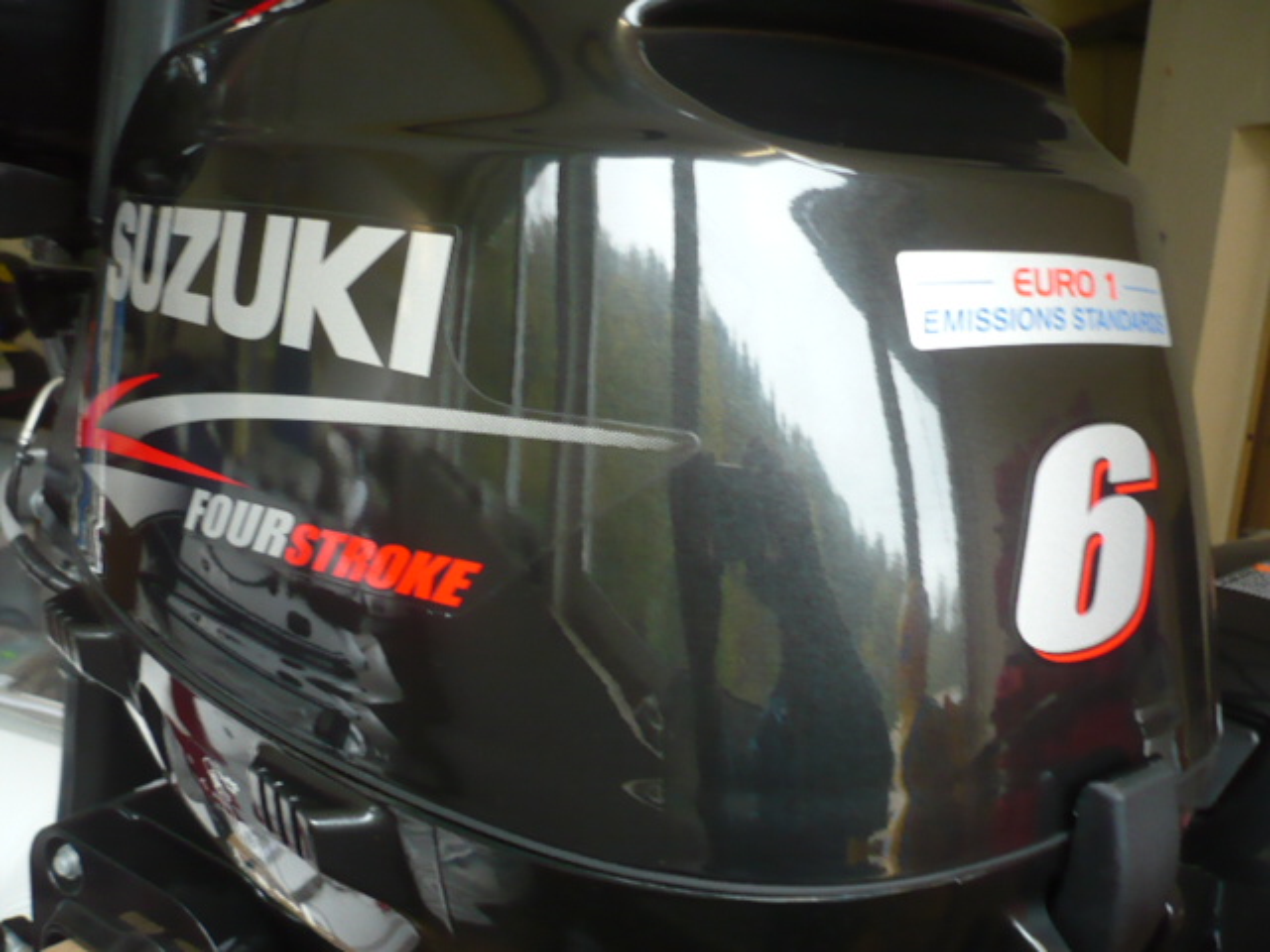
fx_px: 1284
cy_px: 476
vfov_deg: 40.7
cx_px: 635
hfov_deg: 52.6
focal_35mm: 35
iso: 200
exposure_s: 1/8
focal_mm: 5.8
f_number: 2.8
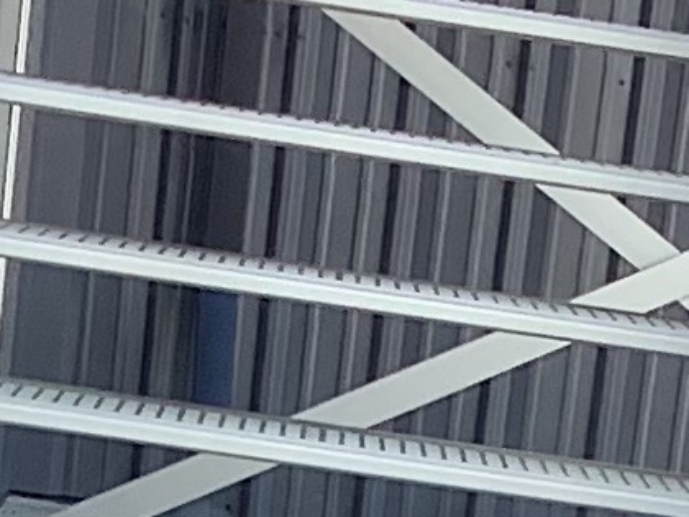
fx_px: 4797
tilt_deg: -16.8
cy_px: 1530
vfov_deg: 5.8
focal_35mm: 241
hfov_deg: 8.2
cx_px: 571
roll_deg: -9.7
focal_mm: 3.3
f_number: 2.4
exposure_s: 1/122
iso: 25
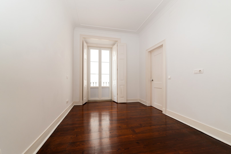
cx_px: 116
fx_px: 77
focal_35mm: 12
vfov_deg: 90.1
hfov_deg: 112.6
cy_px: 77
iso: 320
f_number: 8
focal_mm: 12
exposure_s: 1/10
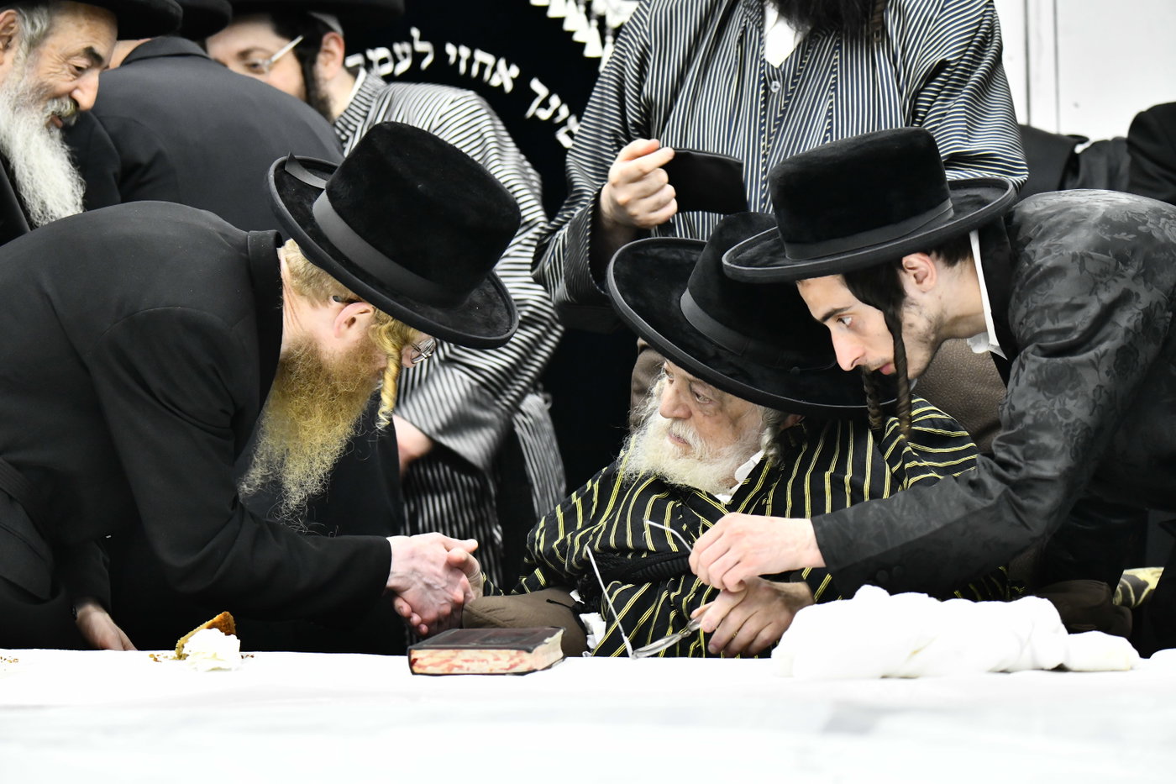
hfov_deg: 9.8
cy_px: 392
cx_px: 588
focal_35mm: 210
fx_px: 6859
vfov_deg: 6.5
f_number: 5.6
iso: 2500
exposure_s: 1/160
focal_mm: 210
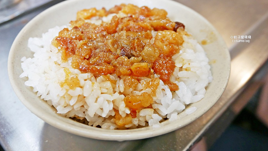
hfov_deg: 52.8
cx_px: 134
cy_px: 52
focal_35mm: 38
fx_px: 270
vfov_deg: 31.0
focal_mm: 17
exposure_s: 1/60
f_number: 4.1
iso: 640
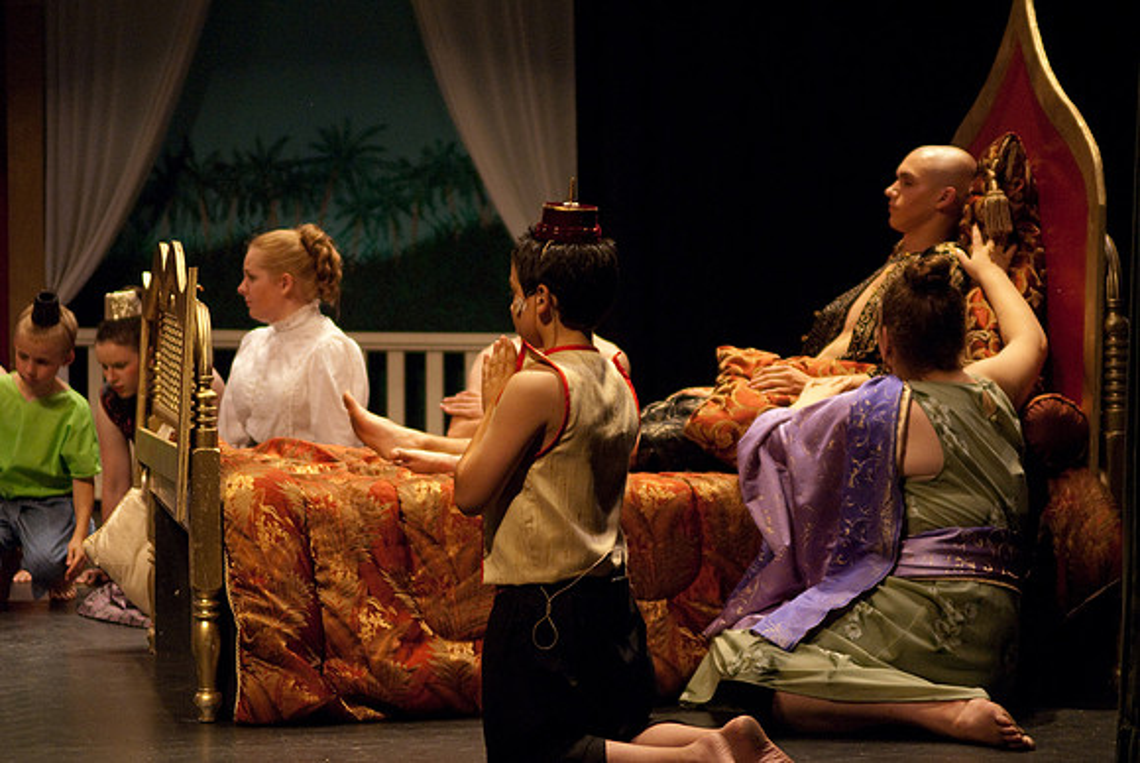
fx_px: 3804
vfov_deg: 11.4
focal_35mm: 120
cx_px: 570
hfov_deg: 17.0
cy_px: 382
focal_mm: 80
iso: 1000
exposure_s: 1/160
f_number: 2.8
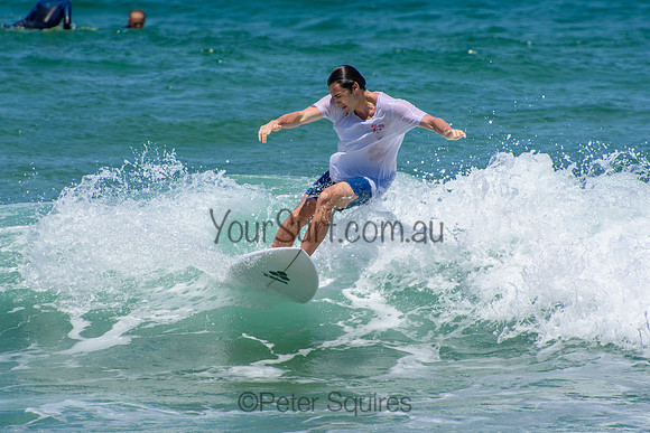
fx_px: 10835
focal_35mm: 600
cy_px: 216
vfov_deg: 2.3
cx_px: 325
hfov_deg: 3.4
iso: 220
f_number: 5.6
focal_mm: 400
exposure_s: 1/2000
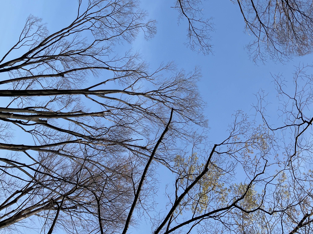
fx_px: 344
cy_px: 94
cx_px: 166
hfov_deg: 49.0
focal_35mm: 38
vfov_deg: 37.6
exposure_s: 1/2114
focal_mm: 3.99
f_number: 1.8
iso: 32
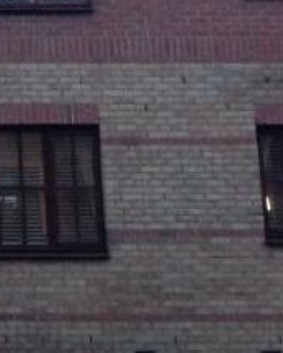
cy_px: -84
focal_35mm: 162
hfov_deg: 8.9
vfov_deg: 11.6
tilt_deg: +13.3
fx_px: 1695
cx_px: -309
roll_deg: -0.6
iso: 160
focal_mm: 4.28
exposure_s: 1/15
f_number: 2.4
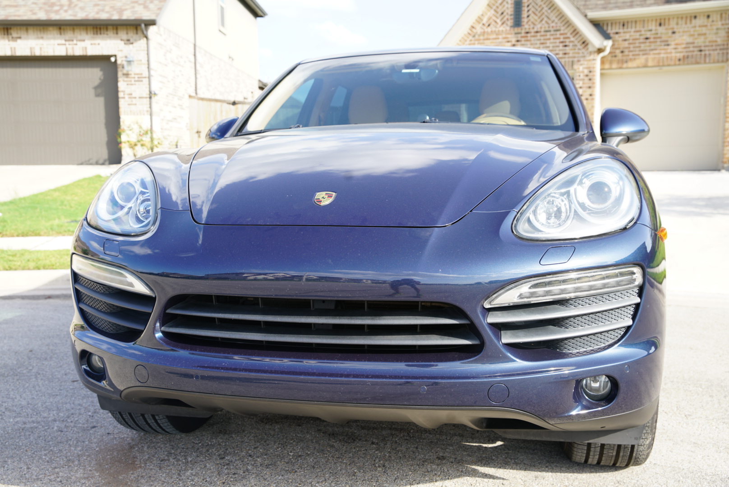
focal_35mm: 38
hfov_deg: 50.7
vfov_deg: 35.1
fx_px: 770
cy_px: 244
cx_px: 364
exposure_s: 1/100
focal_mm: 38
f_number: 6.3
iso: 100
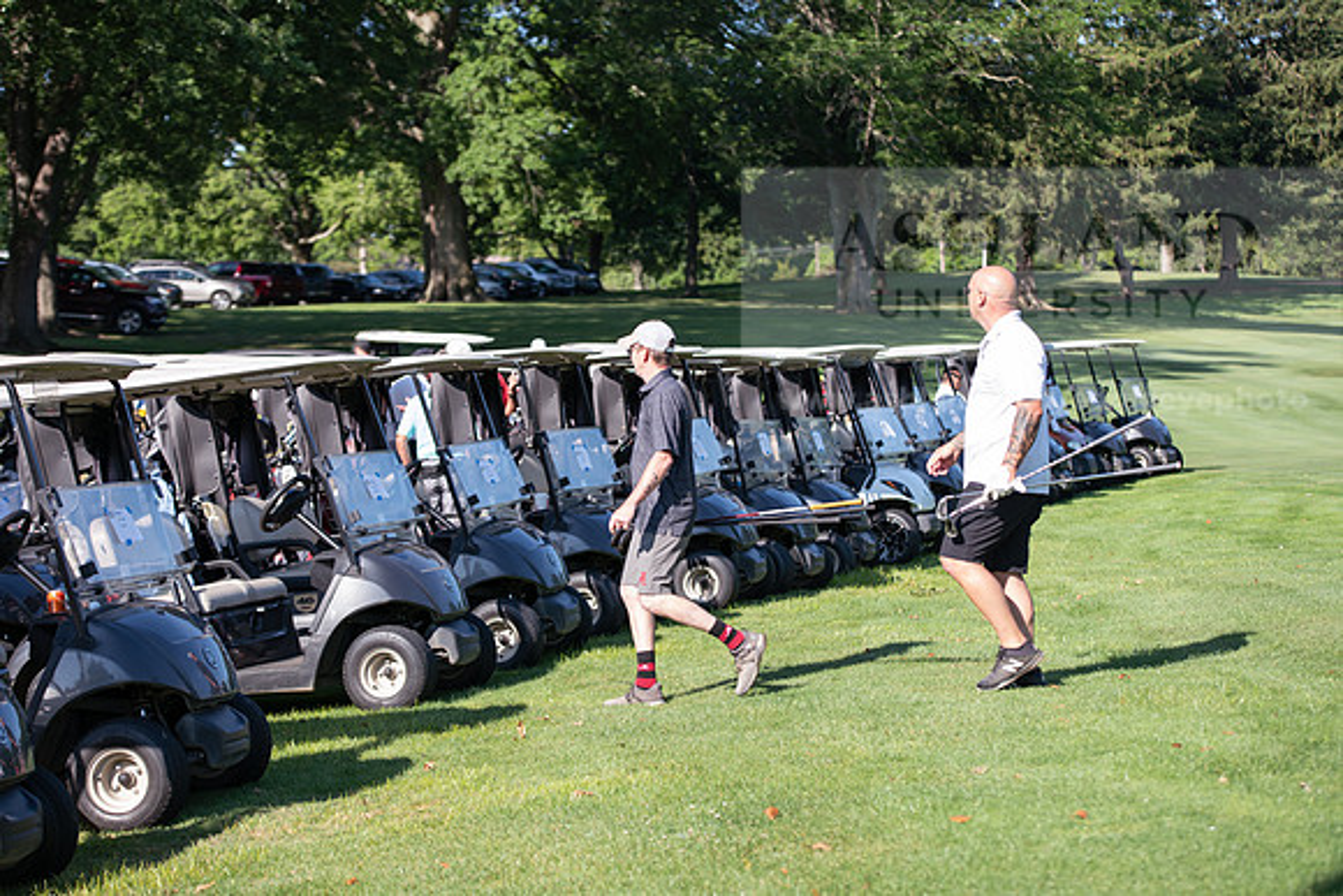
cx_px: 672
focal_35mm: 82
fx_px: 3060
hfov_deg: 24.8
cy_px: 448
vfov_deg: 16.7
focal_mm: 82
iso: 100
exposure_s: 1/400
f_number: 3.5
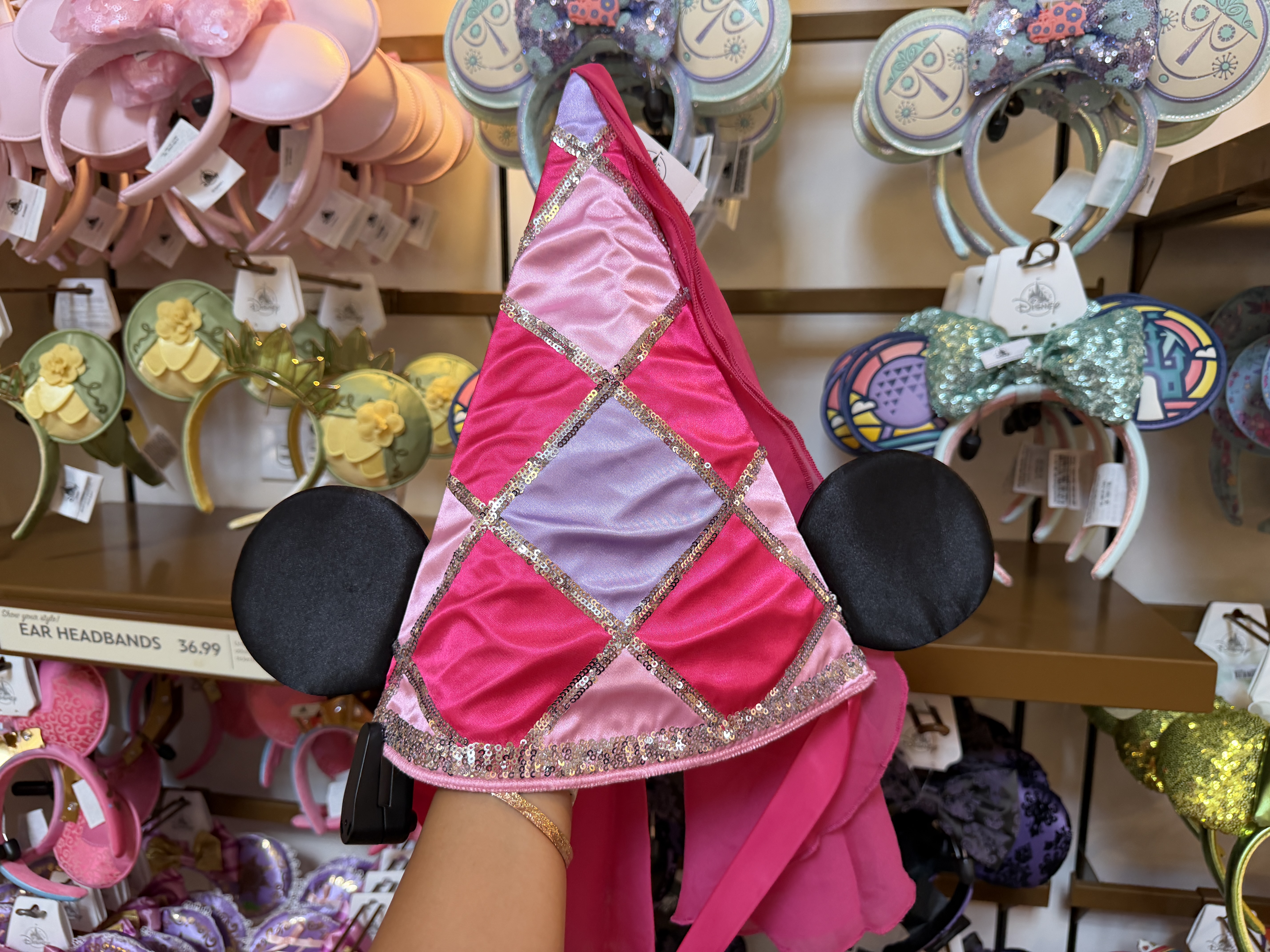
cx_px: 635
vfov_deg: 56.8
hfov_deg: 71.6
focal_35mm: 24
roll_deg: -0.4
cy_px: 476
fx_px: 881
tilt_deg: -9.2
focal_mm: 6.76
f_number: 1.78
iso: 200
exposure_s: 1/120
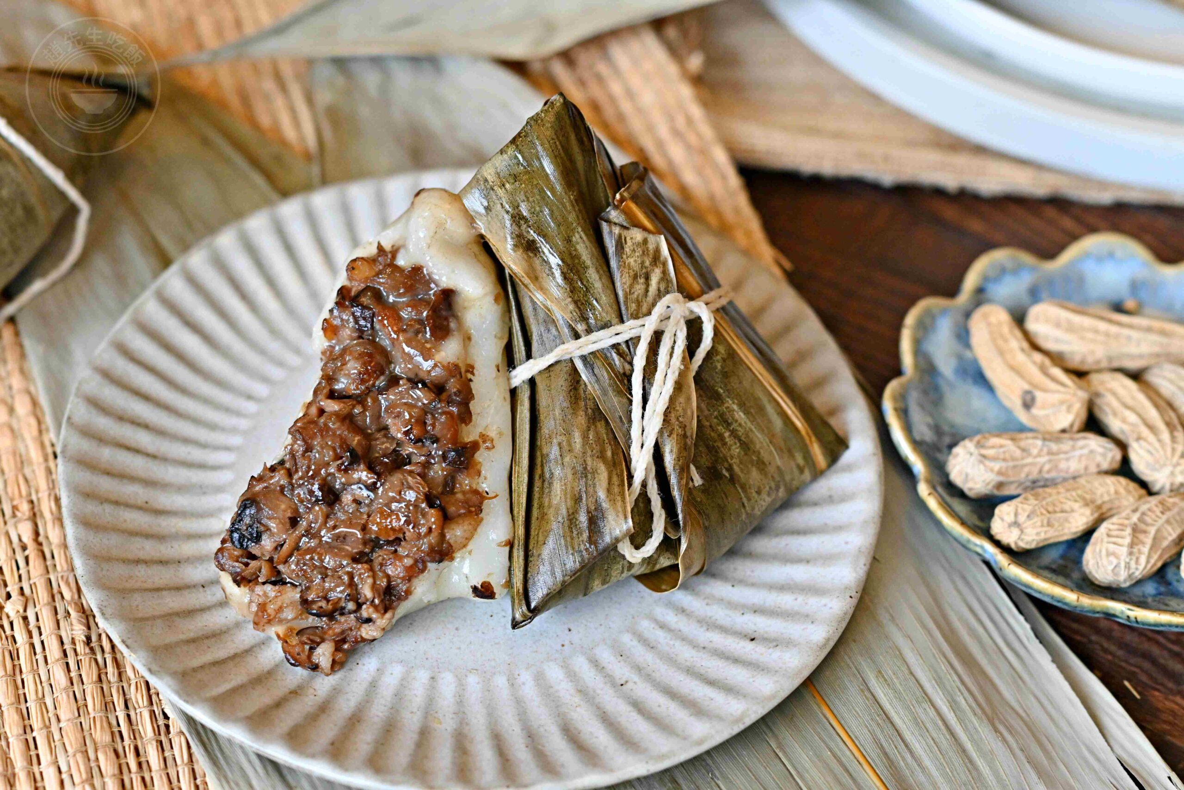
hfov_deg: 27.0
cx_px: 592
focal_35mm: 75
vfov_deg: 18.2
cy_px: 395
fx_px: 2467
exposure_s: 1/320
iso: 1600
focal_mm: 50
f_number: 3.2
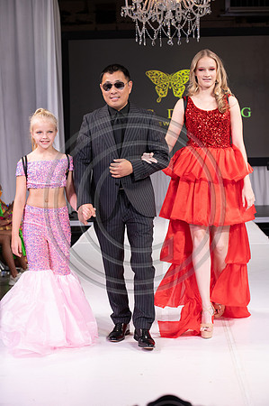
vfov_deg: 28.9
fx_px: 786
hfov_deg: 19.4
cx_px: 134
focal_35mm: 70
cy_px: 203
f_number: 5.6
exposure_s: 1/400
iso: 2000
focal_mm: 70
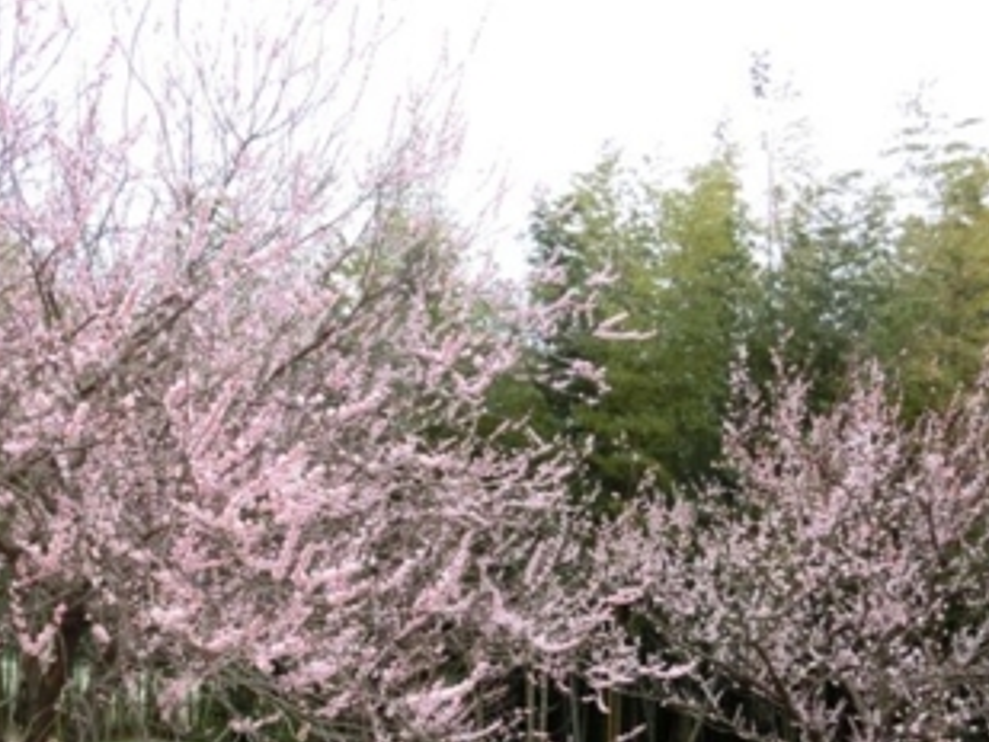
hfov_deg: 52.3
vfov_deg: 39.9
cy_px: 531
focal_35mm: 35
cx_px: 397
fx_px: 1000
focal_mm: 4.24
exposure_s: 1/1000
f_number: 3
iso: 250
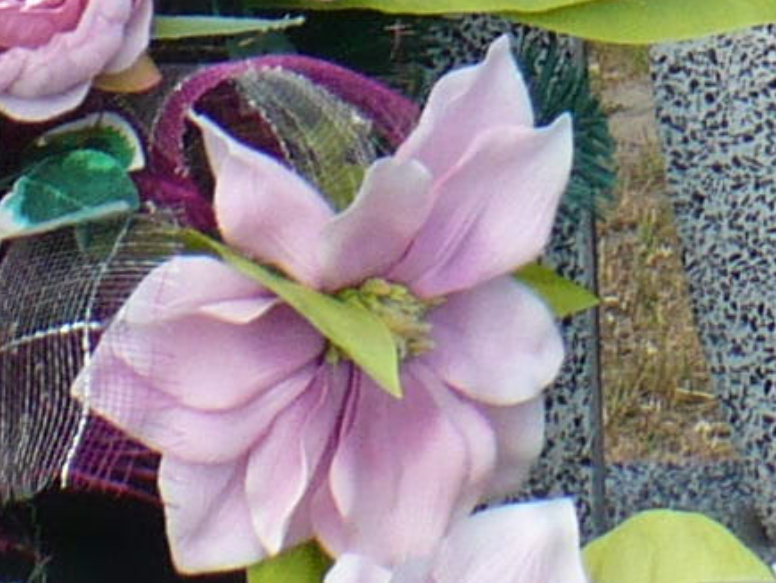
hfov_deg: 7.5
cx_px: 1161
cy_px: -119
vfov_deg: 5.7
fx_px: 5856
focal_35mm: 261
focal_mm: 6.1
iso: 100
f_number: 2.8
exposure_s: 1/800
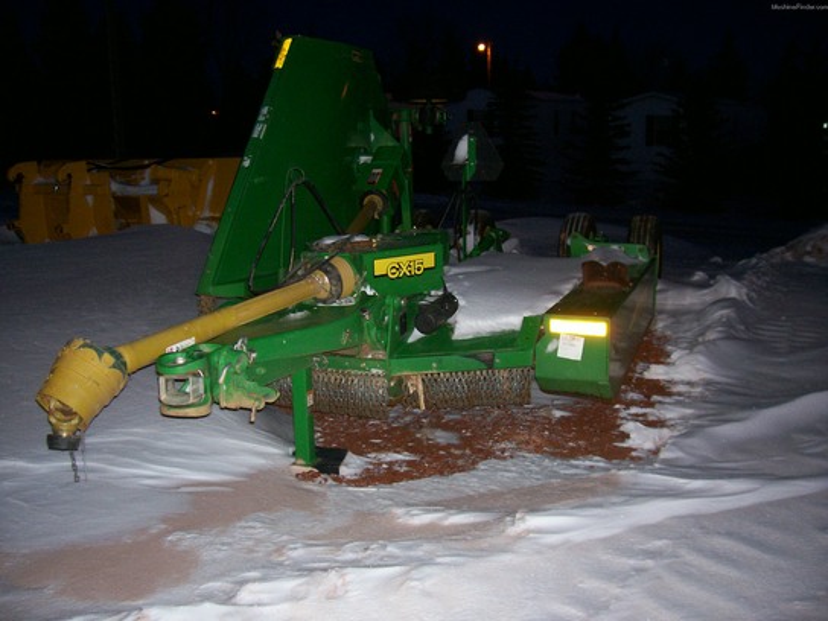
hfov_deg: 54.0
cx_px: 414
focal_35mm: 34
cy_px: 310
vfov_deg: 41.8
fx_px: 813
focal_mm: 5.6
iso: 140
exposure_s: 1/112
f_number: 2.7
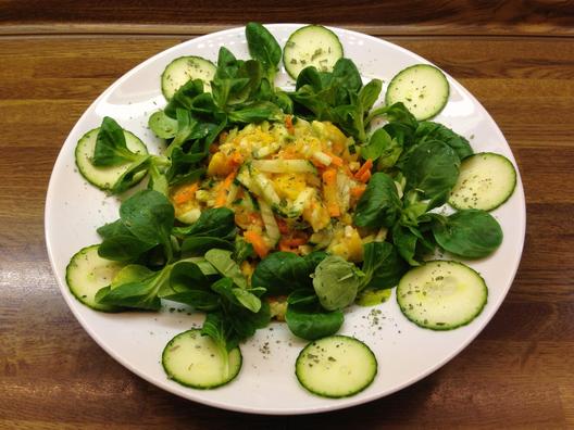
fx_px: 547
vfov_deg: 42.9
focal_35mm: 33
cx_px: 287
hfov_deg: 55.4
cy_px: 215
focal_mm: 4.12
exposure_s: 1/40
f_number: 2.4
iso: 50
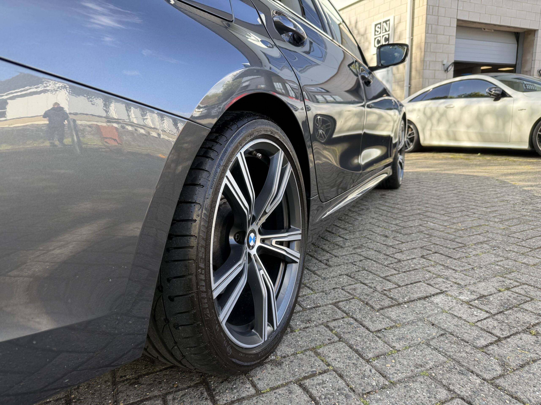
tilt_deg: -11.6
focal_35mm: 24
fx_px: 375
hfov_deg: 71.6
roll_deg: +1.1
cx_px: 270
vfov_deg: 56.8
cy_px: 202
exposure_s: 1/559
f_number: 1.78
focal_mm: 6.76
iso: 100
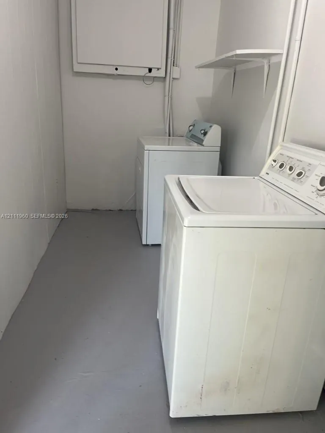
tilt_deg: -18.5
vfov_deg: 67.3
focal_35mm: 26
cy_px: 216
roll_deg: -3.0
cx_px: 162
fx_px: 325
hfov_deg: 53.1
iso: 100
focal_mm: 5.1
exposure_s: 1/60
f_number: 1.6
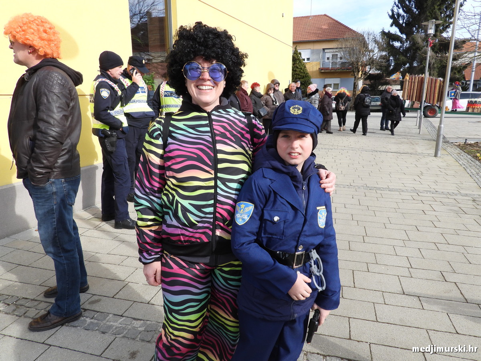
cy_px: 180
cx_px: 240
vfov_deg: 56.8
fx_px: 333
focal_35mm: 24
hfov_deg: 71.6
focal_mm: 4.3
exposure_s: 1/640
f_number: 2.8
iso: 100
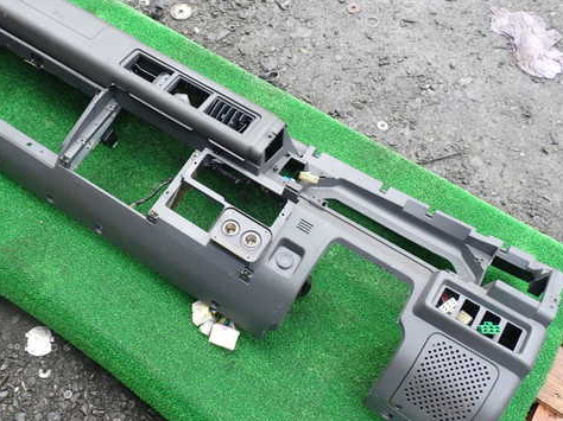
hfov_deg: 48.8
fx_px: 618
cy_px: 190
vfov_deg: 37.7
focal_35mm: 38
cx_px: 230
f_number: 3.2
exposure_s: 1/160
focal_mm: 5.4
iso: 100
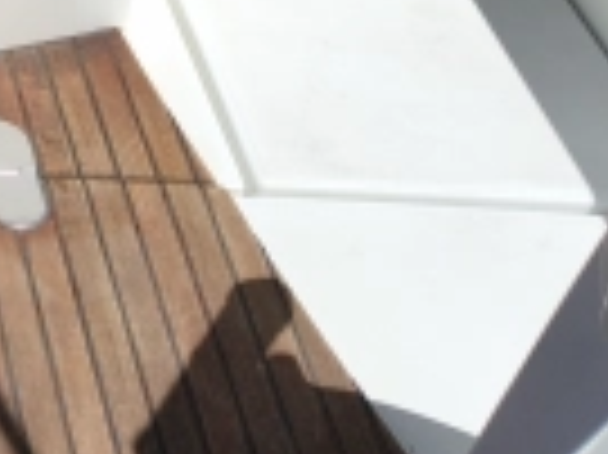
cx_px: -450
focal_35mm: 98
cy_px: -276
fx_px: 1720
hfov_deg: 16.9
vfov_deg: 13.9
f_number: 1.8
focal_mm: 5.56
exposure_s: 1/3571
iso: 100
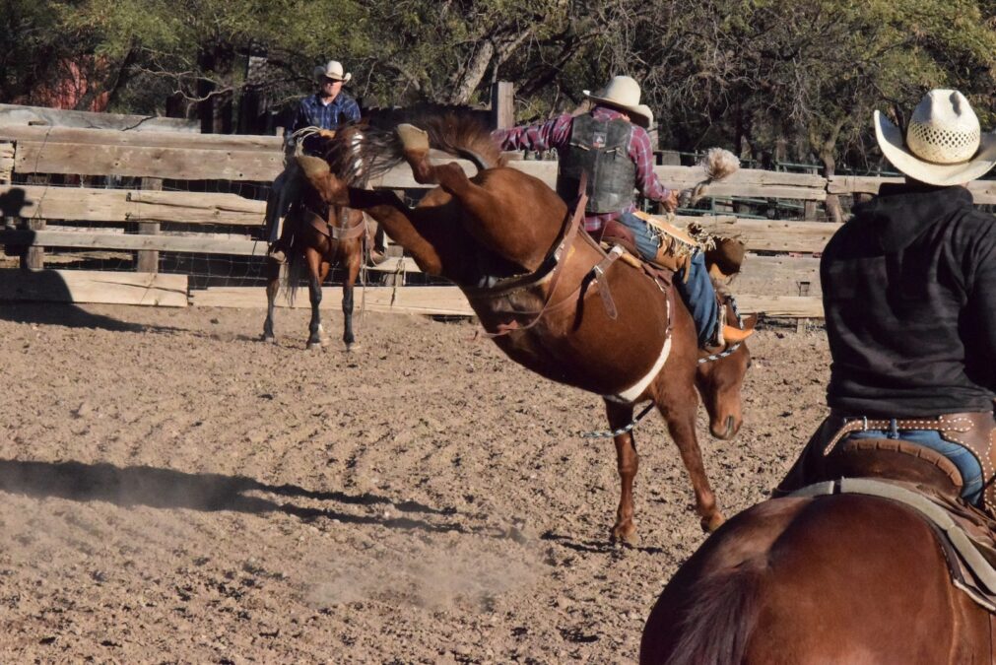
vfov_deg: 9.0
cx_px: 498
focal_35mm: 153
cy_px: 332
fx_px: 4235
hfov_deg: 13.4
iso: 12800
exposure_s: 1/4000
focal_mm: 102
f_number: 22
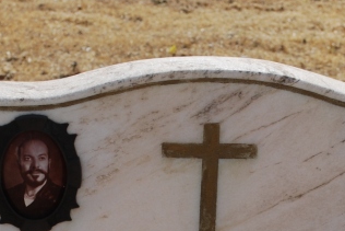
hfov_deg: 9.6
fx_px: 2052
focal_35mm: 214
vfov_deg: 6.3
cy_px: 348
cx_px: 192
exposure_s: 1/250
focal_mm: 44
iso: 100
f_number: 8
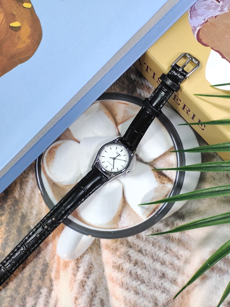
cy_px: 154
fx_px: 443
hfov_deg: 29.1
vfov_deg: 38.2
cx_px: 115
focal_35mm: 50
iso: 88
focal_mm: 7.55
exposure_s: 1/100
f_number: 2.08
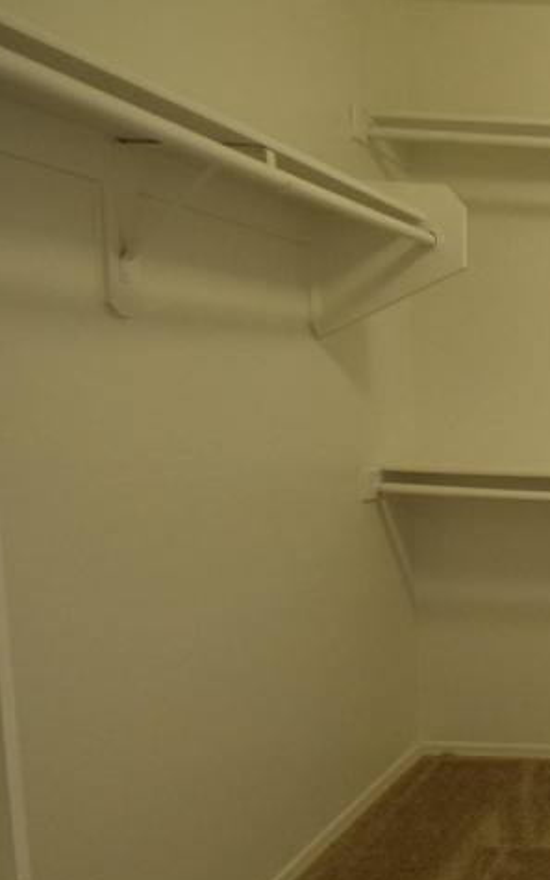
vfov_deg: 52.6
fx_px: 887
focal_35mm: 37
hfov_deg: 26.0
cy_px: 488
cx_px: 811
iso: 1250
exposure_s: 1/60
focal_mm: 10
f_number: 3.5
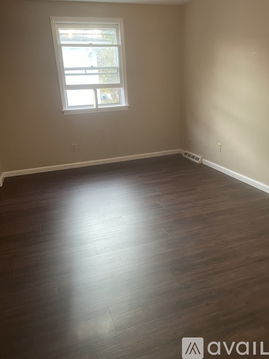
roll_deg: +5.0
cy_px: 180
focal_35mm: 26
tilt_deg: -18.9
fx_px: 269
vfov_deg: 67.3
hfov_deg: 53.0
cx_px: 134
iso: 200
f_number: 1.6
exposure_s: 1/60
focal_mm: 4.2
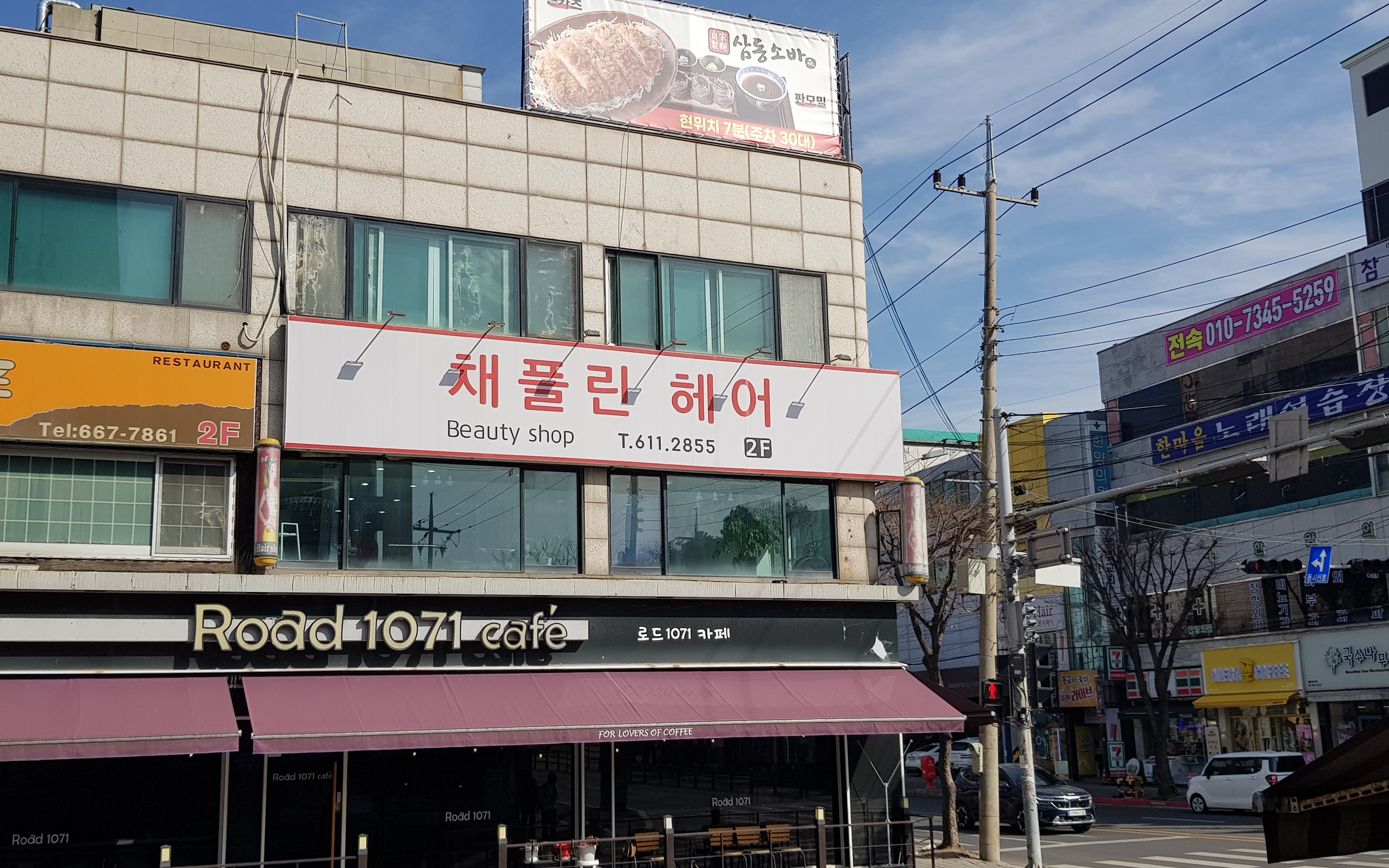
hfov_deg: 66.5
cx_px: 687
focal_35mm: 28
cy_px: 480
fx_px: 1060
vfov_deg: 44.5
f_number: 1.7
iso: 40
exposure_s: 1/3384
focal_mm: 4.3
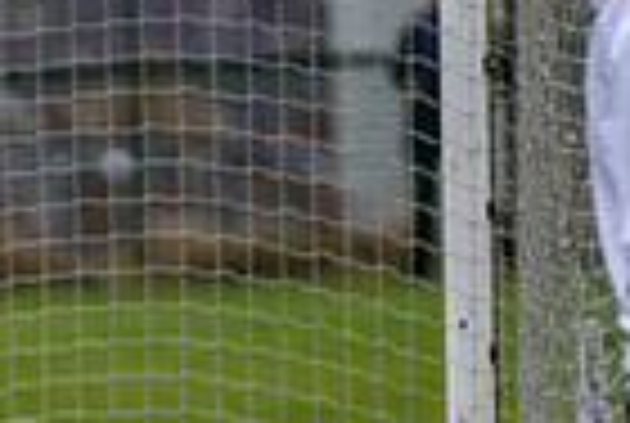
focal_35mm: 745
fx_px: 13065
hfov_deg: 2.8
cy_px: 407
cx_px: -387
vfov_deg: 1.9
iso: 2500
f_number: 2.8
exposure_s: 1/1000
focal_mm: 180
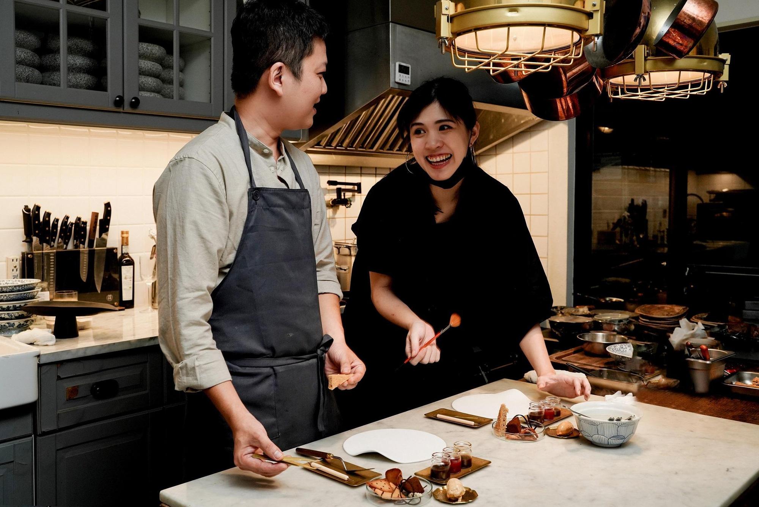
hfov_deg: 55.8
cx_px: 380
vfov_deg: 38.9
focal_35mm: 34
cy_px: 254
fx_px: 717
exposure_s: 1/60
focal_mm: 34
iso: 800
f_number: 5.6
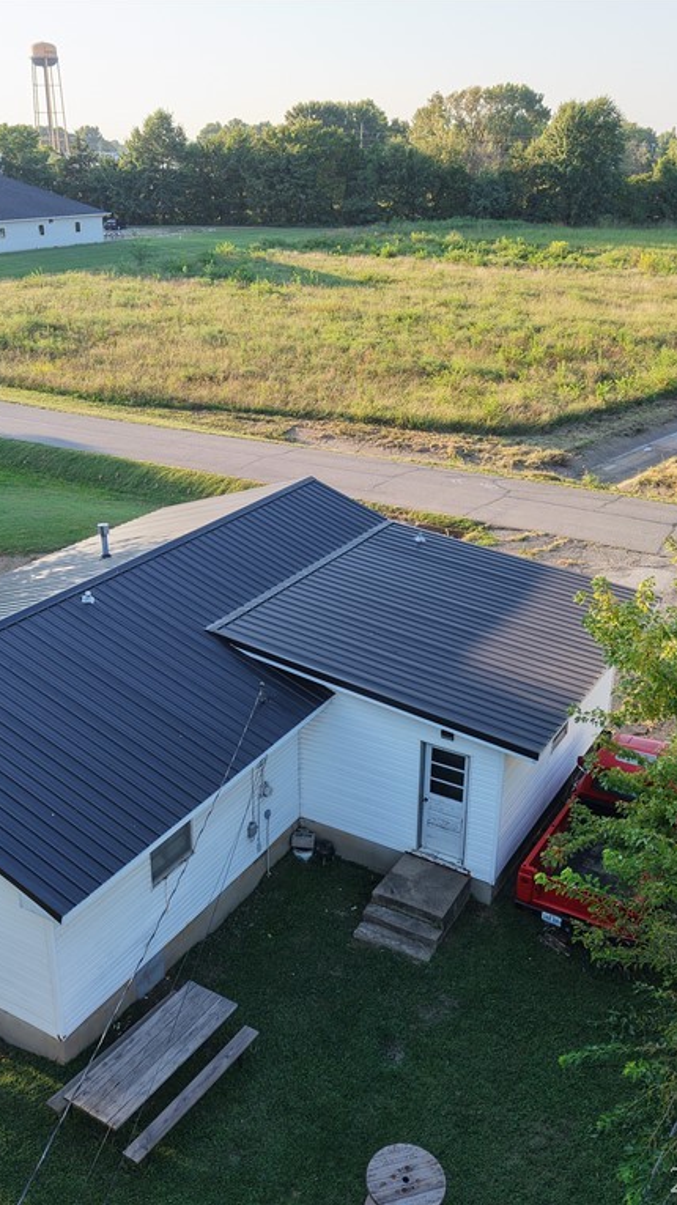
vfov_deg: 56.6
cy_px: 602
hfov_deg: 33.6
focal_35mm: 35
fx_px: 1118
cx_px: 291
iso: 410
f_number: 1.8
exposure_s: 1/1250
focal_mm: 8.67
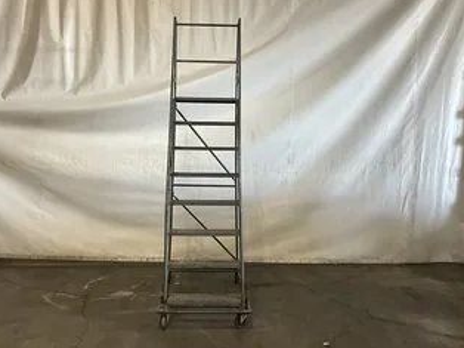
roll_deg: -0.3
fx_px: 496
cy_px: 193
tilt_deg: -6.4
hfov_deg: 50.1
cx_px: 217
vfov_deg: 38.6
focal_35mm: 37
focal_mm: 3
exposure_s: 1/60
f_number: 1.8
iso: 125
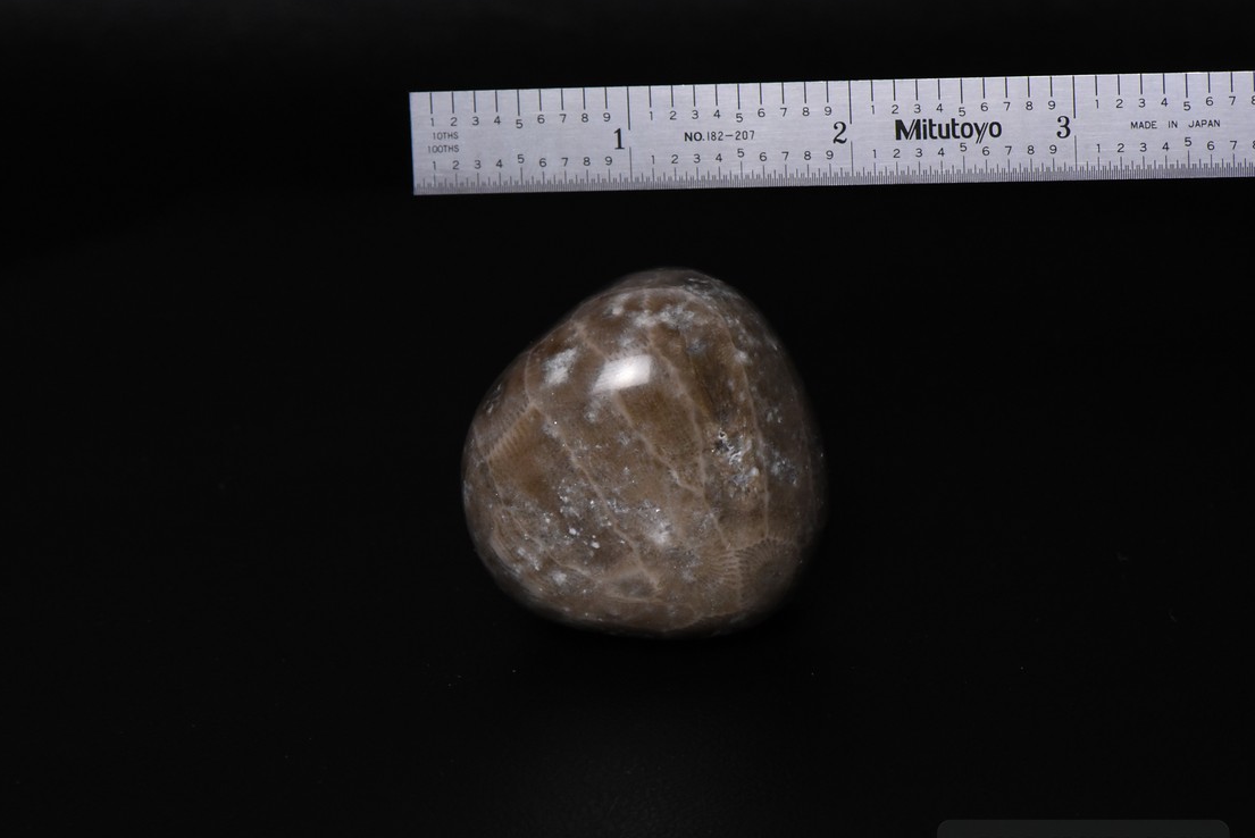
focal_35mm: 114
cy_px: 439
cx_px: 575
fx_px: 3976
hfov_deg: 17.9
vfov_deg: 12.0
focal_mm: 105
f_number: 14
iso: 5000
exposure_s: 1/60
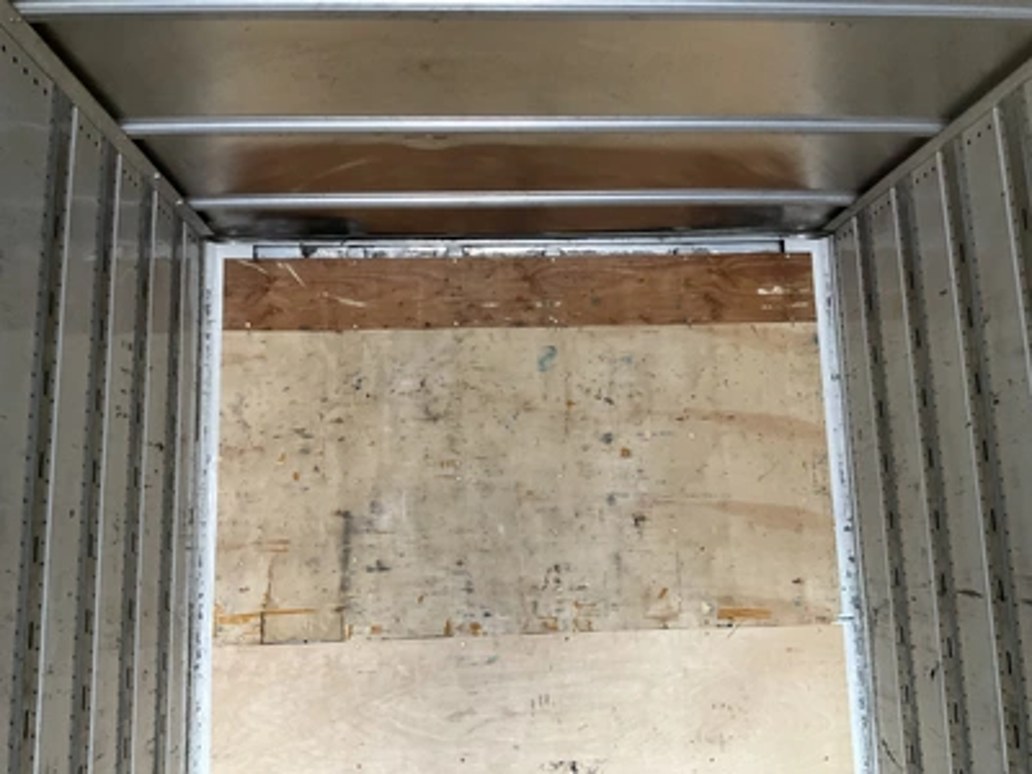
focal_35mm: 29
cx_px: 516
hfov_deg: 61.7
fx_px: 865
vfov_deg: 48.2
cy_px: 387
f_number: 1.8
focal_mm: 3
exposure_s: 1/60
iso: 125
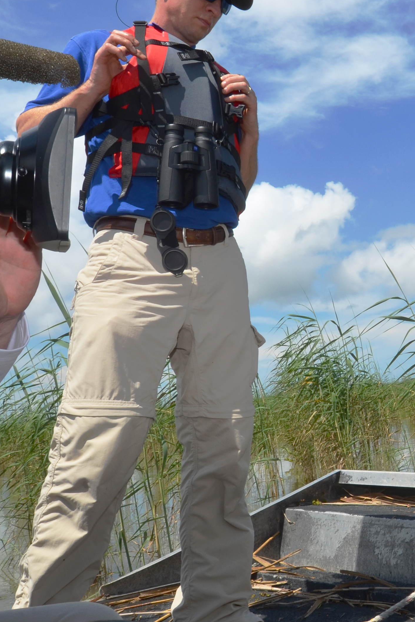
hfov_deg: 29.3
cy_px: 291
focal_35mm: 42
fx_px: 726
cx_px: 439
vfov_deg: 46.4
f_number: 14
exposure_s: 1/250
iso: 160
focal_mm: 12
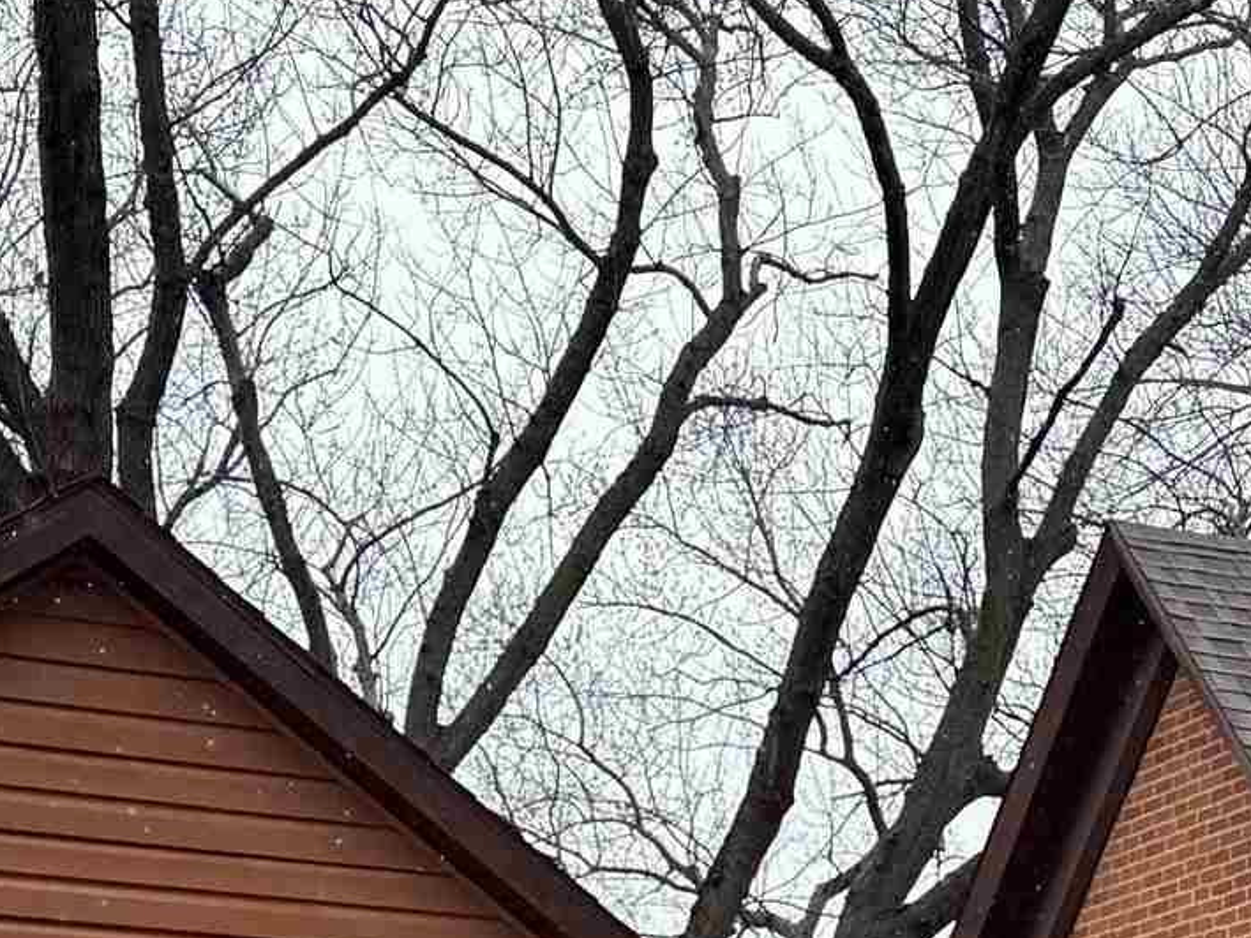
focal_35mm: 104
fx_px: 3759
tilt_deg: +1.5
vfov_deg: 13.3
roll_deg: -1.3
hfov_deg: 18.9
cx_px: 808
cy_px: 1470
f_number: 1.78
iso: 100
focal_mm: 6.76
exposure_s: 1/695
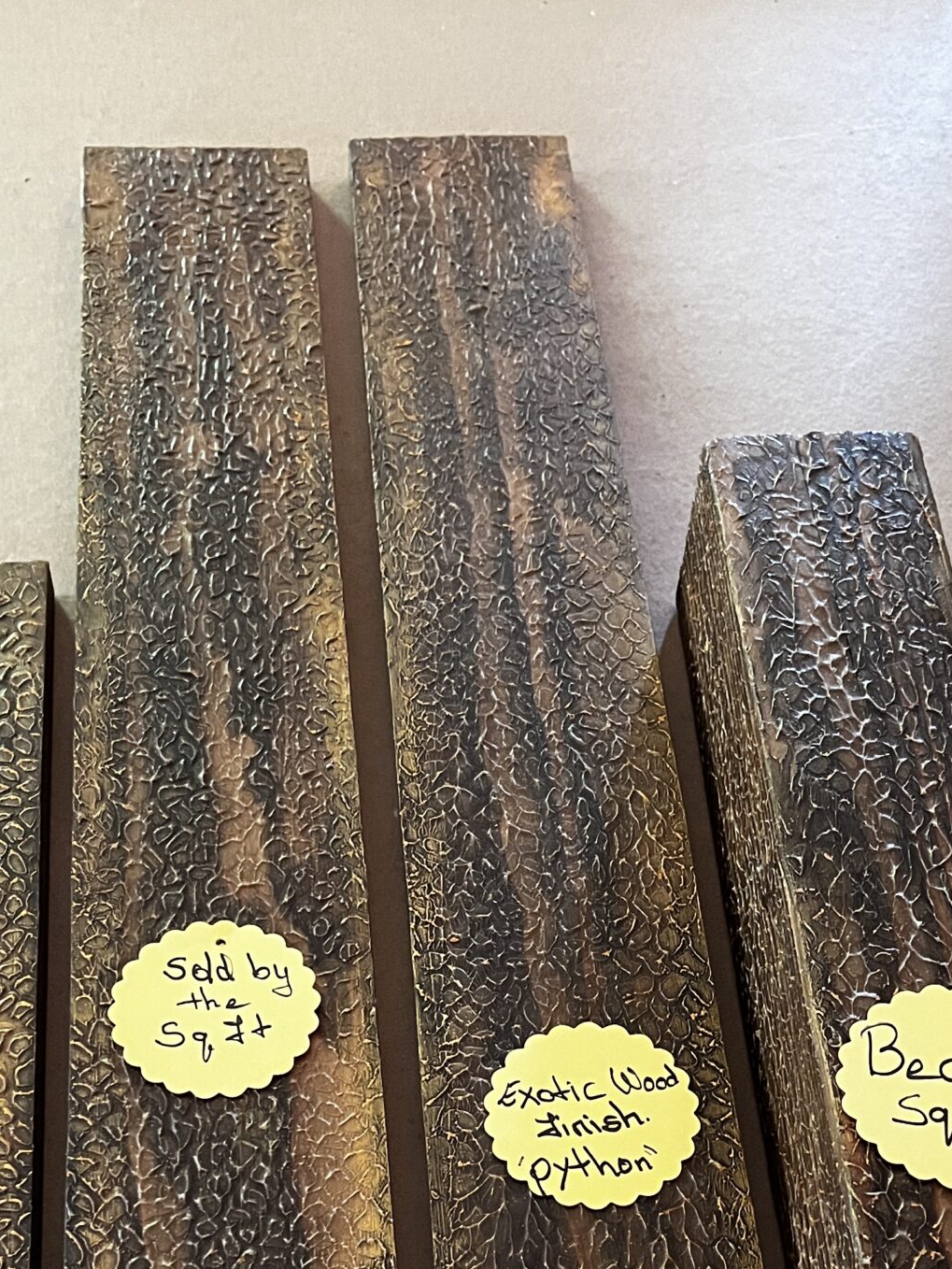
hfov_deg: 29.7
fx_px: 1796
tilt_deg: -59.8
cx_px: 460
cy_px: 1144
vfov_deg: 36.5
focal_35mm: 49
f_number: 1.6
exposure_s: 1/40
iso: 640
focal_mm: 5.1
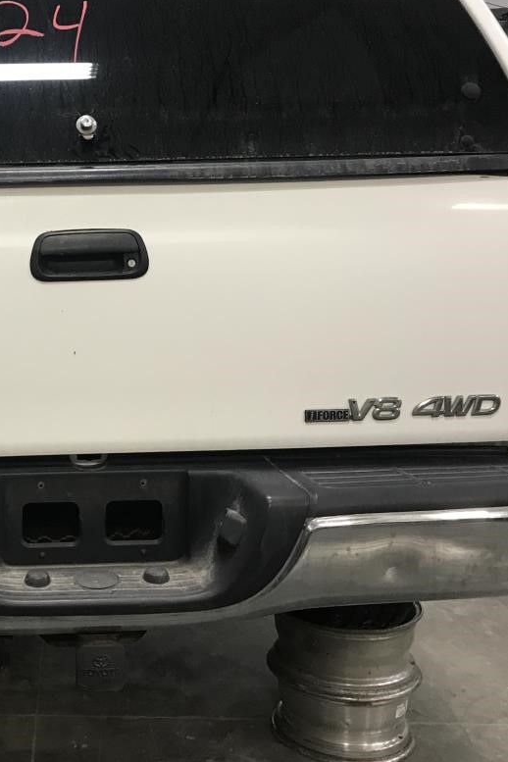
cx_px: 44
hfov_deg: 27.0
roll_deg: +0.8
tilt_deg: -4.9
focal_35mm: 48
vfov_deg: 40.9
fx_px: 1016
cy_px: 308
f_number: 1.8
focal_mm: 3.99
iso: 40
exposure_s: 1/20
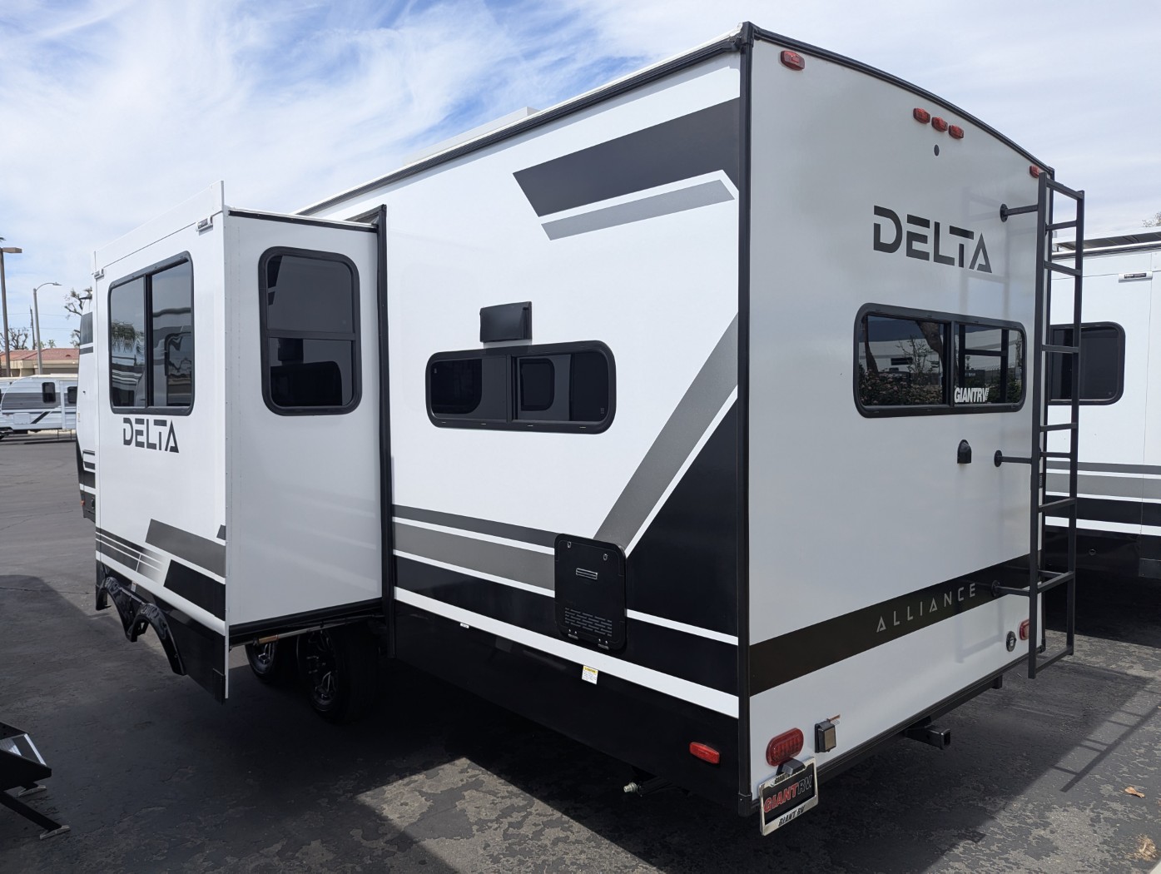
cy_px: 437
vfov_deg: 56.9
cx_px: 580
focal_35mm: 24
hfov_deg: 71.5
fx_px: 806
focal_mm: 6.81
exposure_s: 1/2262
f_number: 1.85
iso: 56
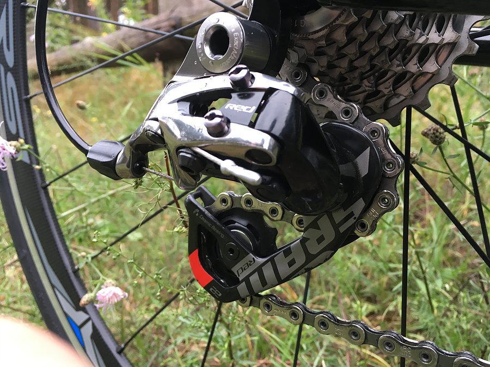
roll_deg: -0.8
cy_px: 184
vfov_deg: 48.2
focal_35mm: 29
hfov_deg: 61.7
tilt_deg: -9.6
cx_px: 245
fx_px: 411
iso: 100
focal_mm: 4.15
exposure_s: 1/33
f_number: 2.2
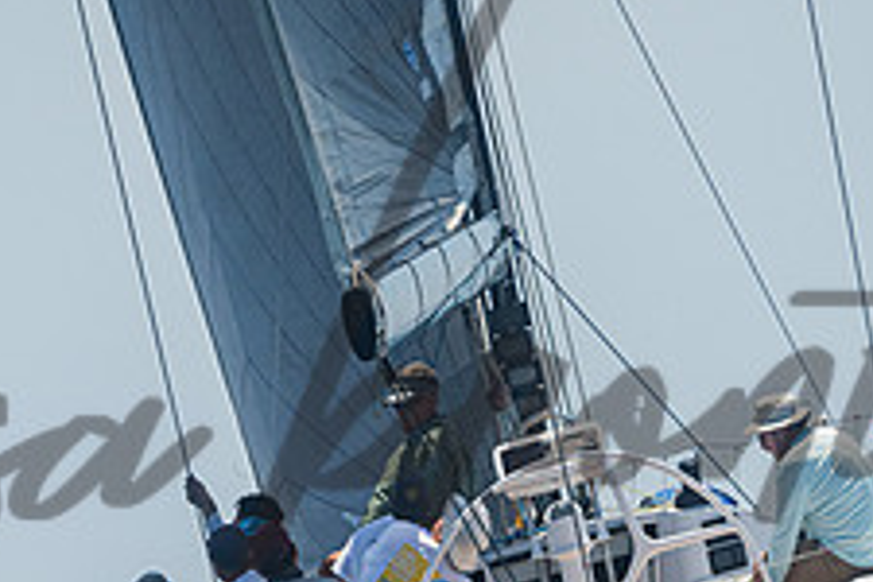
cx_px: 373
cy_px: 515
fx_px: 22139
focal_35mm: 913
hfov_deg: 2.3
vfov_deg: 1.5
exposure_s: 1/5000
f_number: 5.3
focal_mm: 300
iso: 400
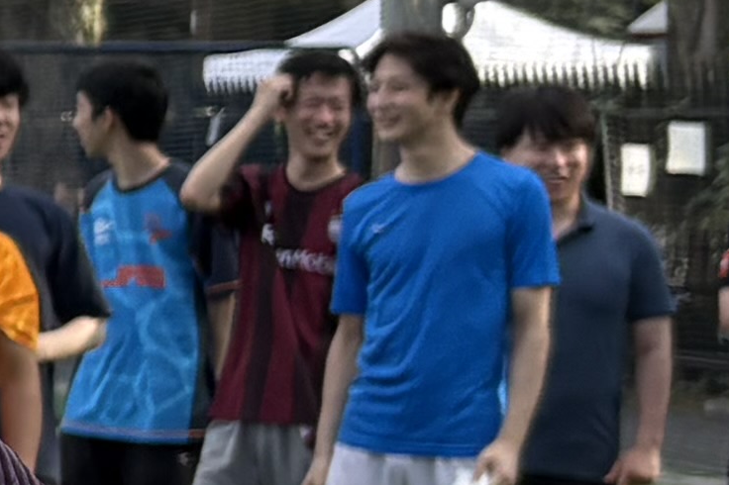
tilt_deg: -1.3
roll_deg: +0.6
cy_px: 243
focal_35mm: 210
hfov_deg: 8.7
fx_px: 4250
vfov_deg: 6.5
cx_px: -1135
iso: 50
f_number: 1.6
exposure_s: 1/1587
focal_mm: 5.96
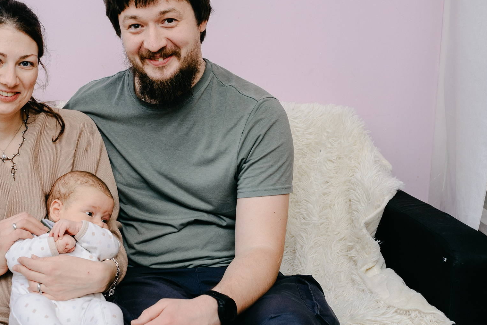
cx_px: 153
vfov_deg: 23.0
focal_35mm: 59
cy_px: 132
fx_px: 798
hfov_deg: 33.5
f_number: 3.5
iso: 400
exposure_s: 1/160
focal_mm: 35
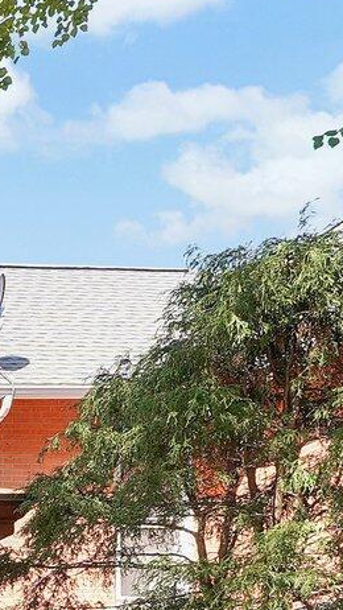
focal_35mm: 65
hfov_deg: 10.0
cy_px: 566
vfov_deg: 30.7
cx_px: -817
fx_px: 1051
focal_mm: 14
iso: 125
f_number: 7.1
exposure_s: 1/40
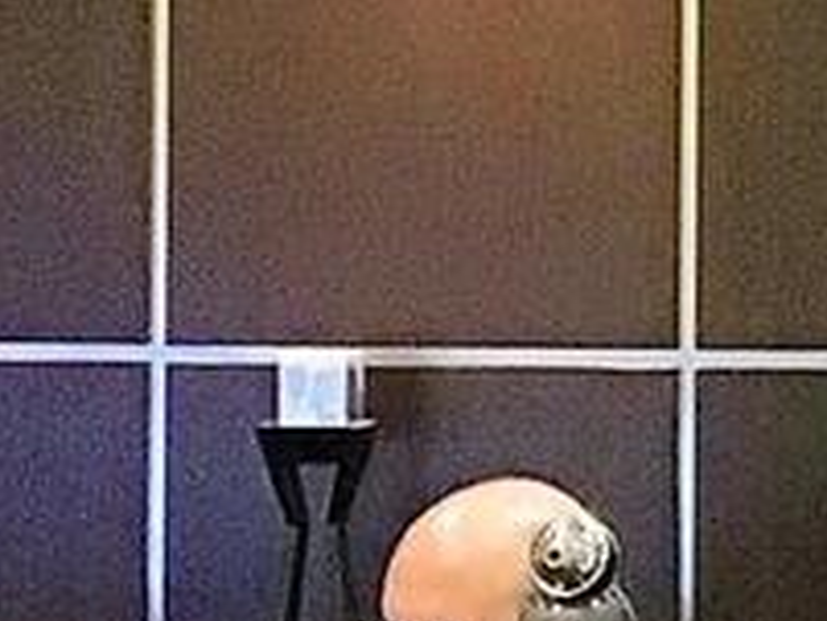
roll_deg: -0.4
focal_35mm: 231
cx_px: 1469
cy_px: 156
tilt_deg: +0.5
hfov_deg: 8.3
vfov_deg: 6.4
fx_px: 5522
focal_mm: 4.15
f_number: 2.2
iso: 200
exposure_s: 1/30
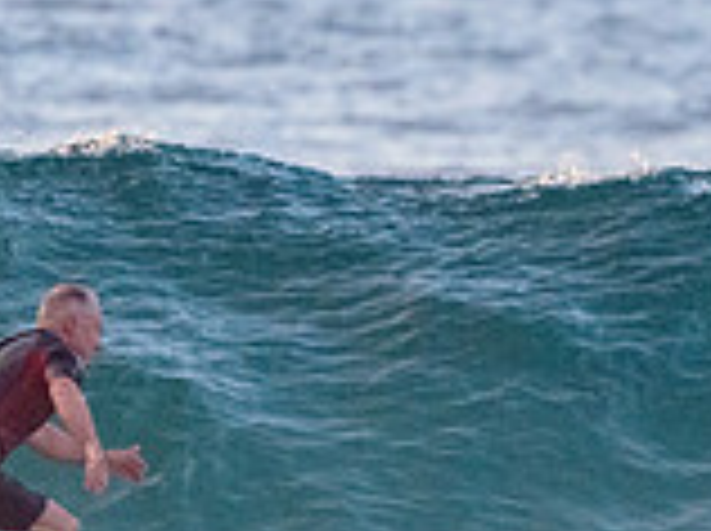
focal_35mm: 2165
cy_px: 632
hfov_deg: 0.9
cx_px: 500
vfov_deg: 0.7
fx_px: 44401
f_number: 5.6
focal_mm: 500
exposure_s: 1/2000
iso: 2500
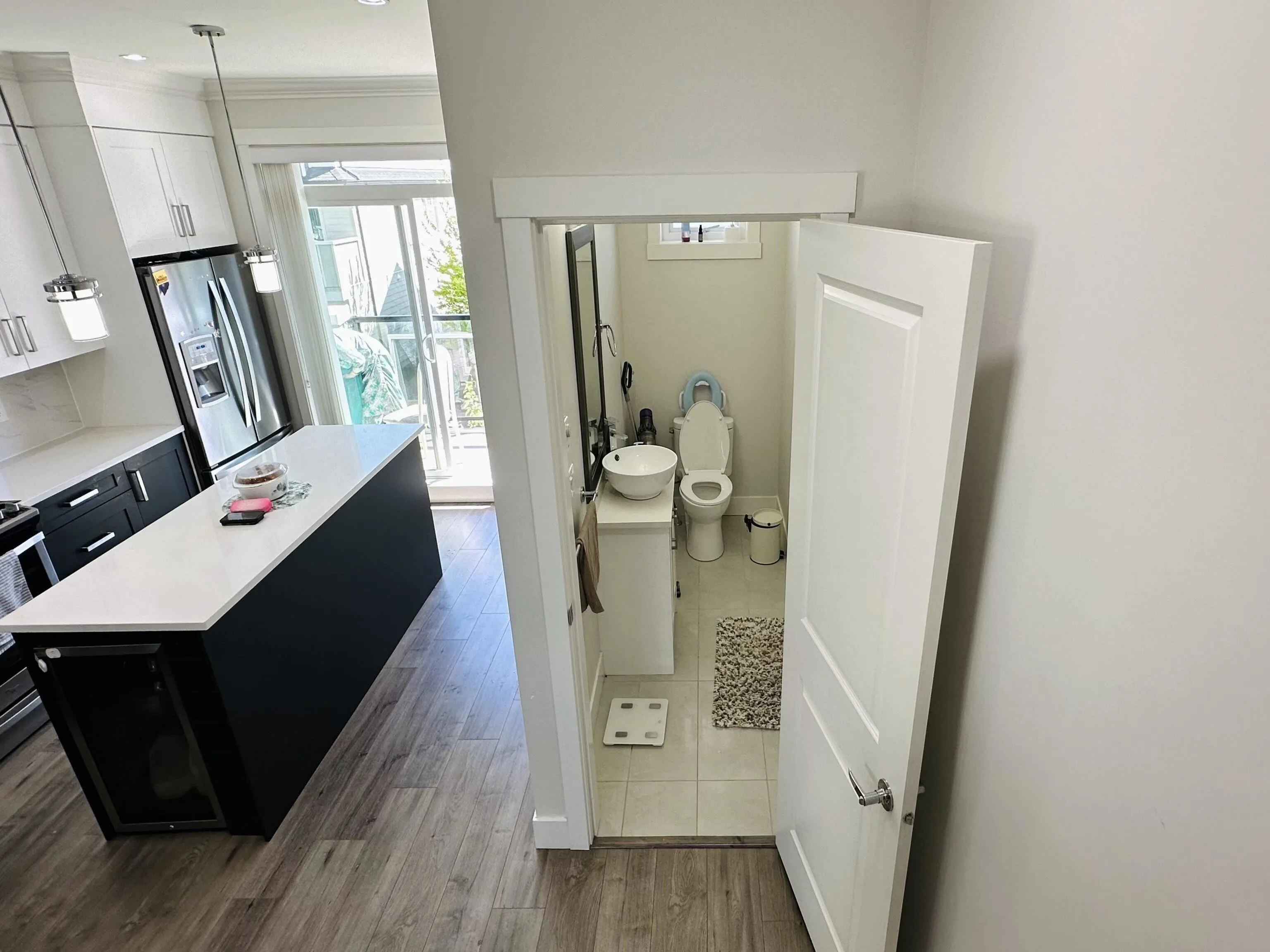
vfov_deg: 85.7
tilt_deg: -22.9
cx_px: 635
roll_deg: +1.0
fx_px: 514
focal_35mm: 14
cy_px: 476
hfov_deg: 102.1
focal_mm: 2.22
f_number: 2.2
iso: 80
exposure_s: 1/120
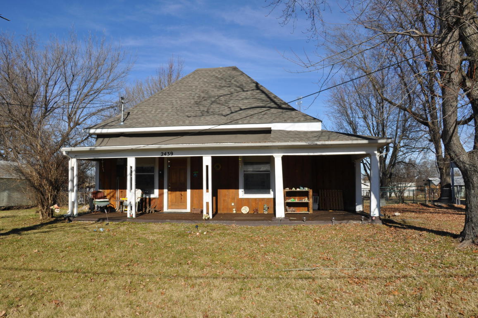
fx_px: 398
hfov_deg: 62.0
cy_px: 159
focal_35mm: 30
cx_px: 239
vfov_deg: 43.5
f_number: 10
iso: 200
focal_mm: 20
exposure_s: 1/400
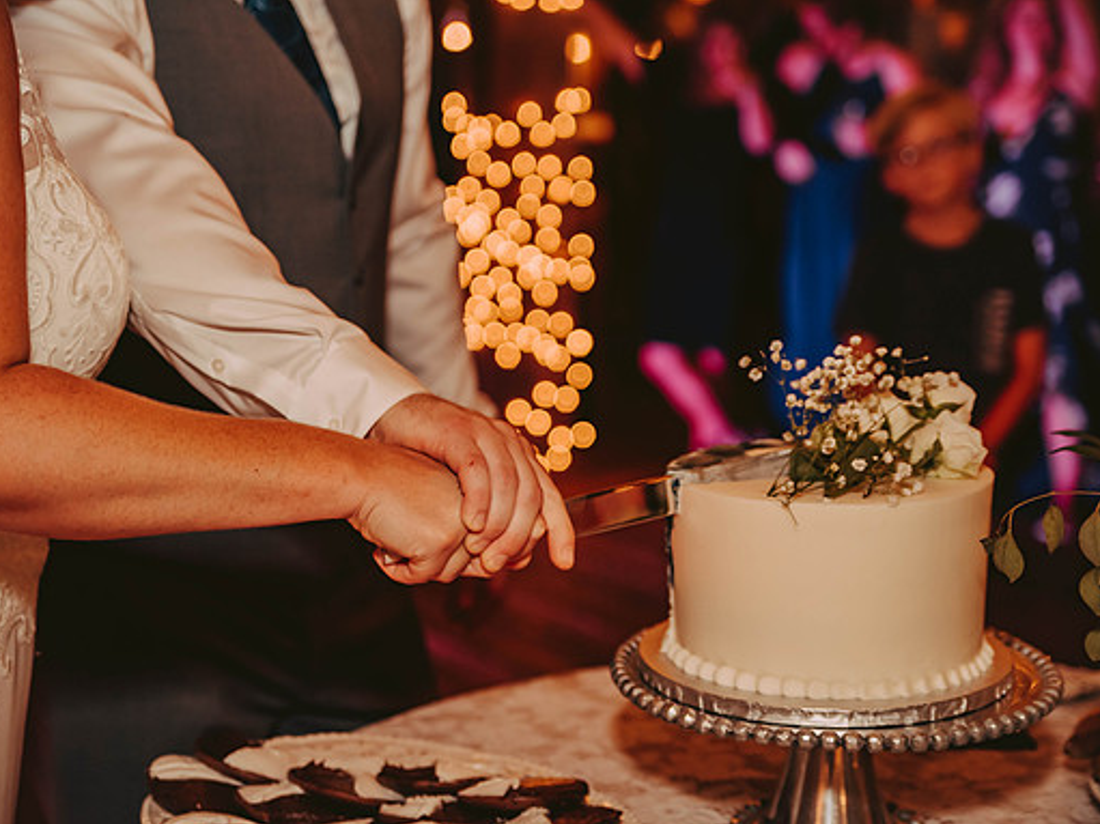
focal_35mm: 60
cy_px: 414
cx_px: 542
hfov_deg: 32.2
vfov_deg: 24.4
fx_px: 1906
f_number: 2.8
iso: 1600
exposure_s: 1/125
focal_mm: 55
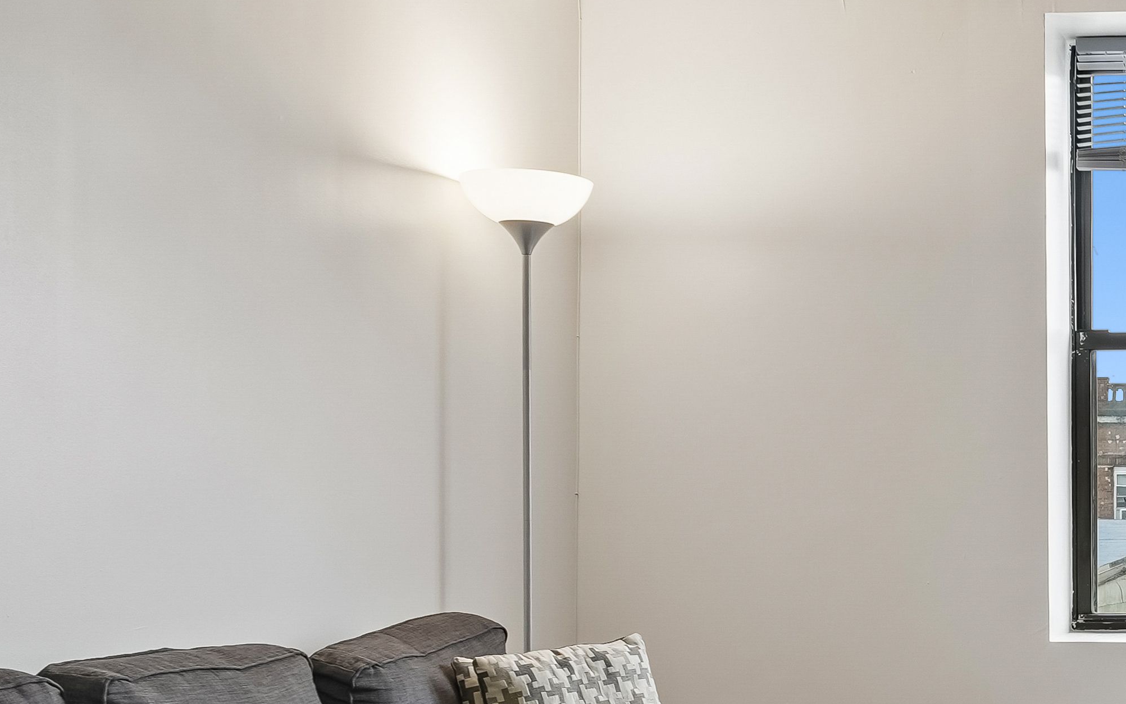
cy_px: 614
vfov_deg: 22.3
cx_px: 1340
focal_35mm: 57
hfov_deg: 30.5
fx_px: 1749
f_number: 8
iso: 400
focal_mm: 16
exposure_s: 1/15
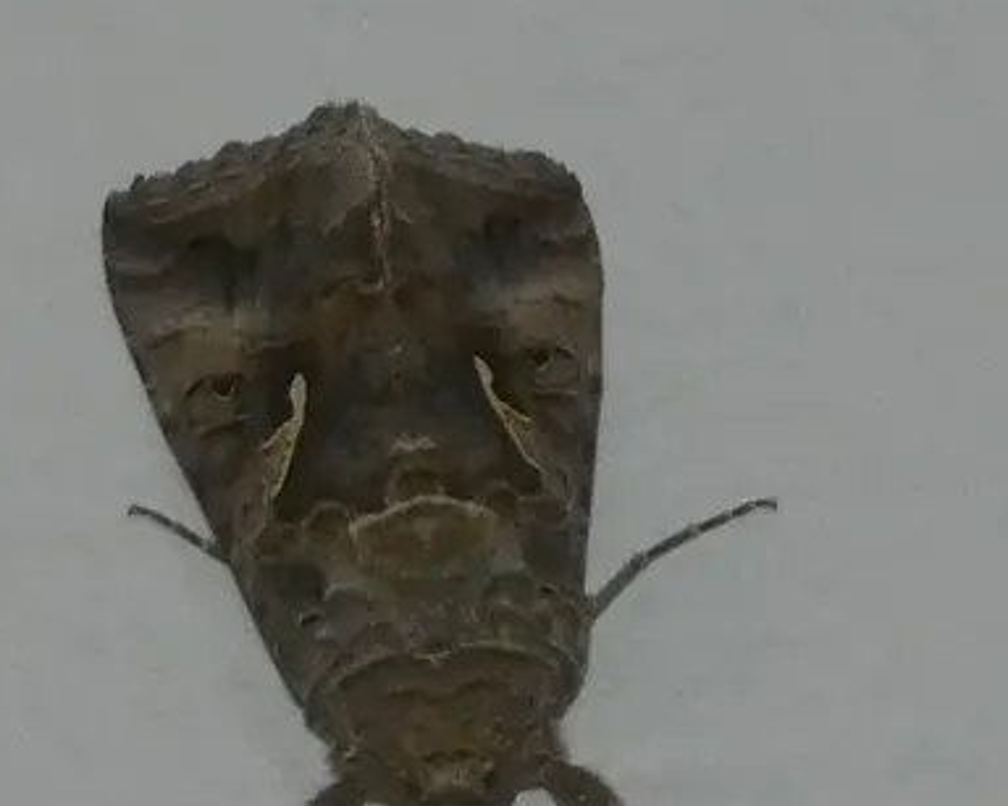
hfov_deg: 7.2
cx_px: 430
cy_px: 496
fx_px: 7963
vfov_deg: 5.8
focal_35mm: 267
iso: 80
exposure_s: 1/40
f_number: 5.4
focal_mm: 29.5
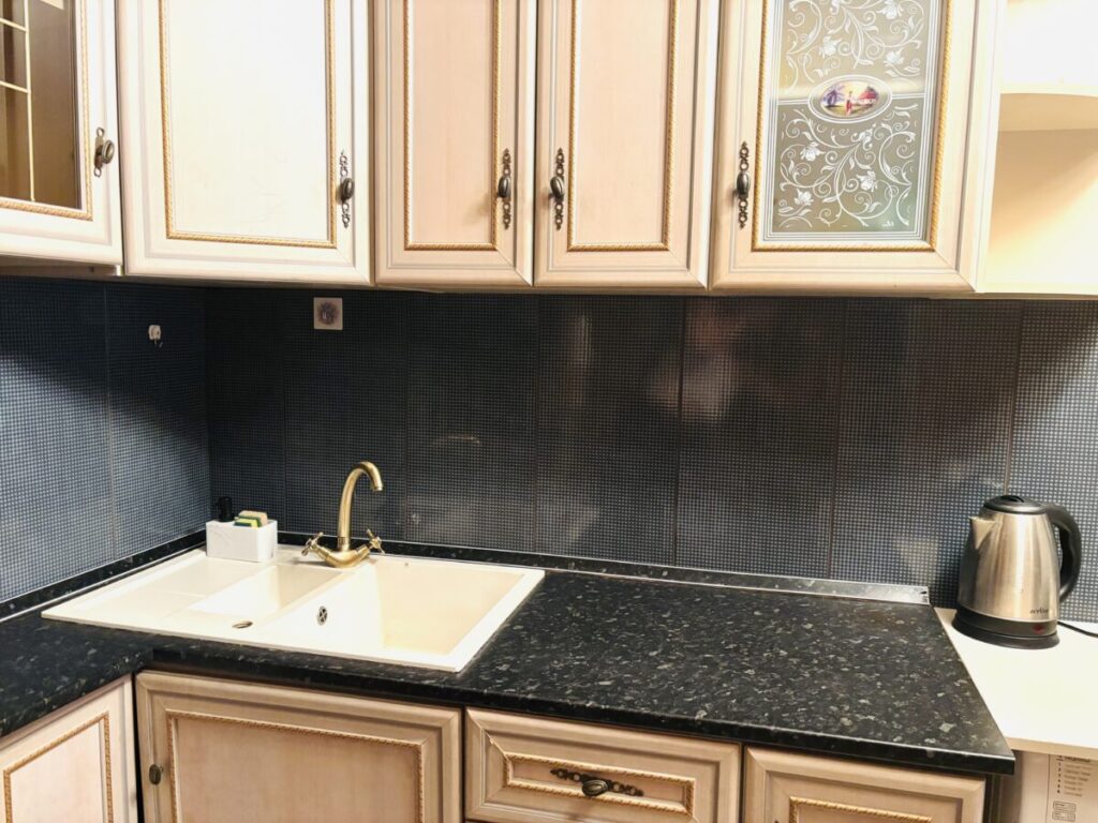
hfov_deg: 67.3
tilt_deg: -6.2
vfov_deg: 53.1
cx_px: 549
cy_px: 412
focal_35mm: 26
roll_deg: -0.9
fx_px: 825
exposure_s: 1/33
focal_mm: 5.96
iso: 500
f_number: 1.6
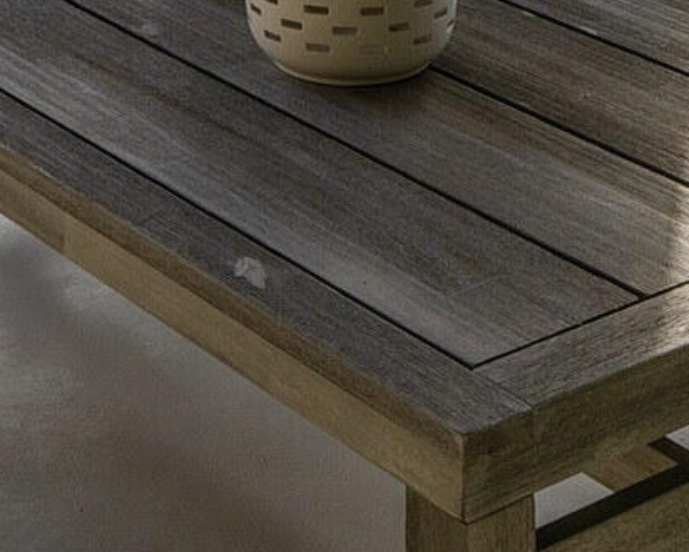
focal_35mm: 102
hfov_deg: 18.8
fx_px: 2081
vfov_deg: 12.0
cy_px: -805
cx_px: 353
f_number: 9
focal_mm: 16
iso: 100
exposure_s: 1/250
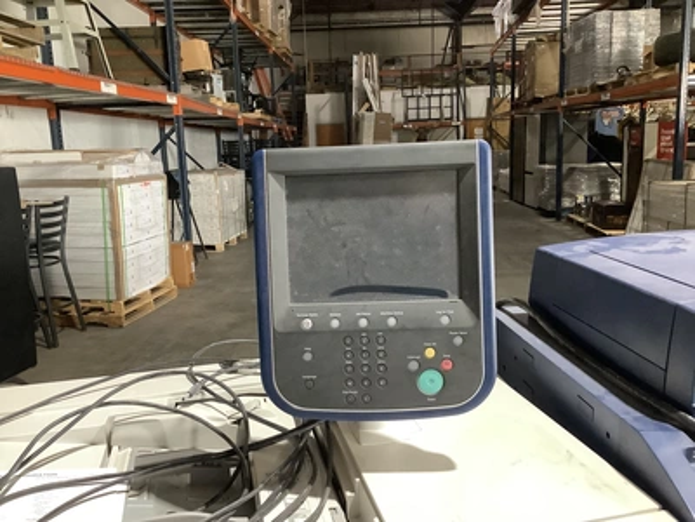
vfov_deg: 45.4
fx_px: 622
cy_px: 261
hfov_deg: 58.4
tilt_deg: -9.9
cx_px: 348
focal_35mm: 31
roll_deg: +1.9
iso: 400
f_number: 2.4
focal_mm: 3.3
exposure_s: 1/60
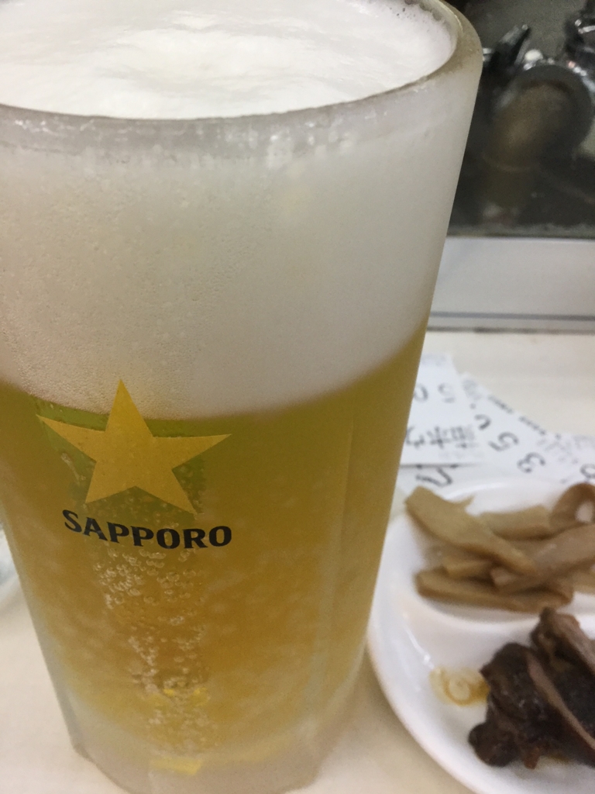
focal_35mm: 31
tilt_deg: -42.6
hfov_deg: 45.4
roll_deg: -2.1
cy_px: 397
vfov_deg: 58.4
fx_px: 710
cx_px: 298
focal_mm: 3.3
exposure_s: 1/30
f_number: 2.4
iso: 40
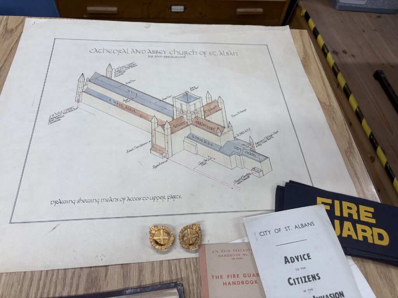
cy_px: 149
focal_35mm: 26
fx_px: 299
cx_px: 199
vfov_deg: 53.1
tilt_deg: -56.3
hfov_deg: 67.3
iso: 50
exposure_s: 1/100
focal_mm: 5.96
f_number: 1.6
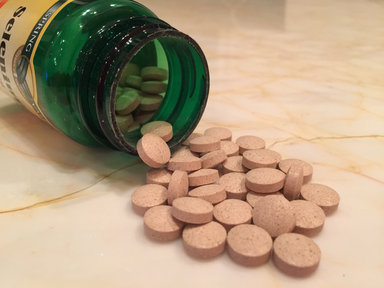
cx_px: 192
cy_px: 144
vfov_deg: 48.2
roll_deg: -0.4
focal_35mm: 29
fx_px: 322
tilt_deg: -27.8
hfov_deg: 61.7
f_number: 2.2
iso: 125
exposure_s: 1/15
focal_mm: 4.15
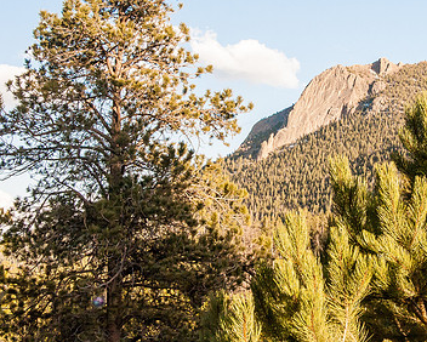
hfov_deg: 22.3
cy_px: 119
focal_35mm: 85
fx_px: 1075
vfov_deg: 18.0
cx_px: 300
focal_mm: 55
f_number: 18
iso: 2000
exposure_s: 1/125
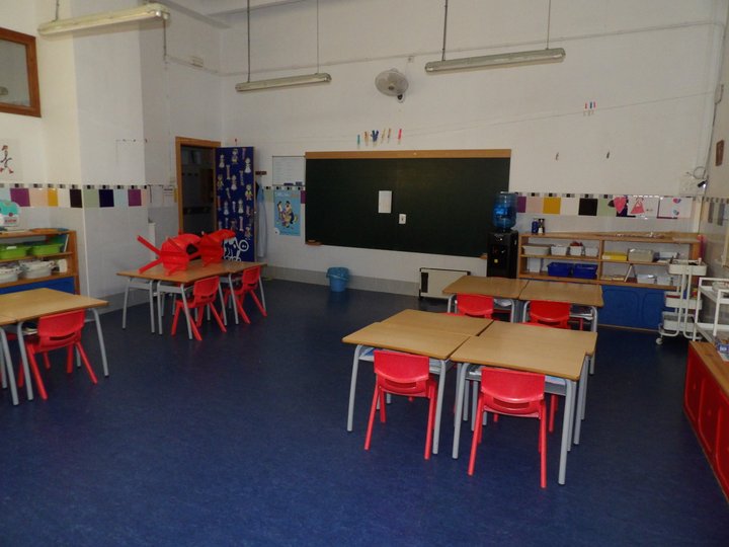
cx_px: 364
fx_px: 505
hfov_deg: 71.6
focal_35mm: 24
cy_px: 274
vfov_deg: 56.8
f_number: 3.2
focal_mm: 4.3
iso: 500
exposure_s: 1/32
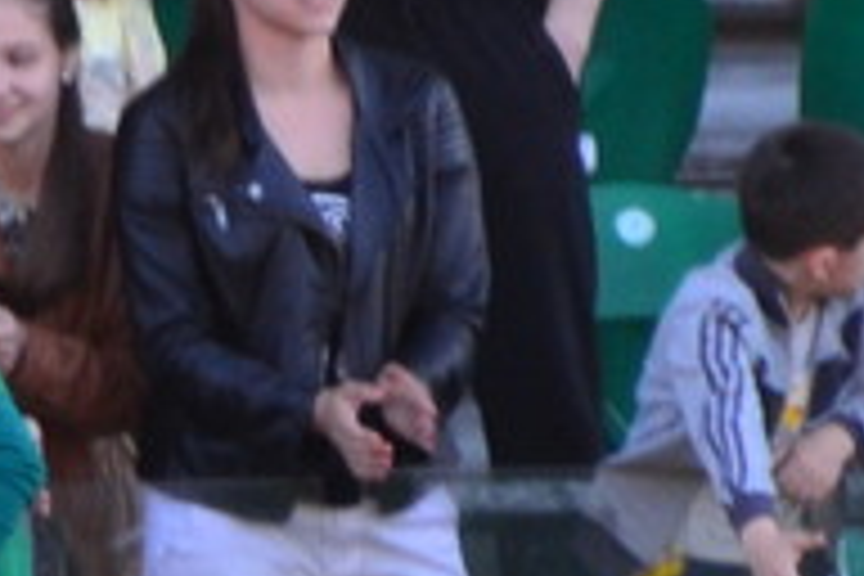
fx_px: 67411
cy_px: 508
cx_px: -1030
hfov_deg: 0.7
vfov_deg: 0.5
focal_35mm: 2809
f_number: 5.6
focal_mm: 300
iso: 400
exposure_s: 1/80
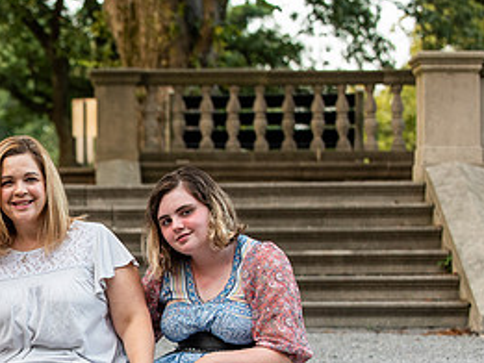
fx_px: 2616
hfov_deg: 10.5
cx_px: -22
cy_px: 310
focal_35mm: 187
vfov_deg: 7.9
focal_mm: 86
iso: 1000
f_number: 4.5
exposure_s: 1/125
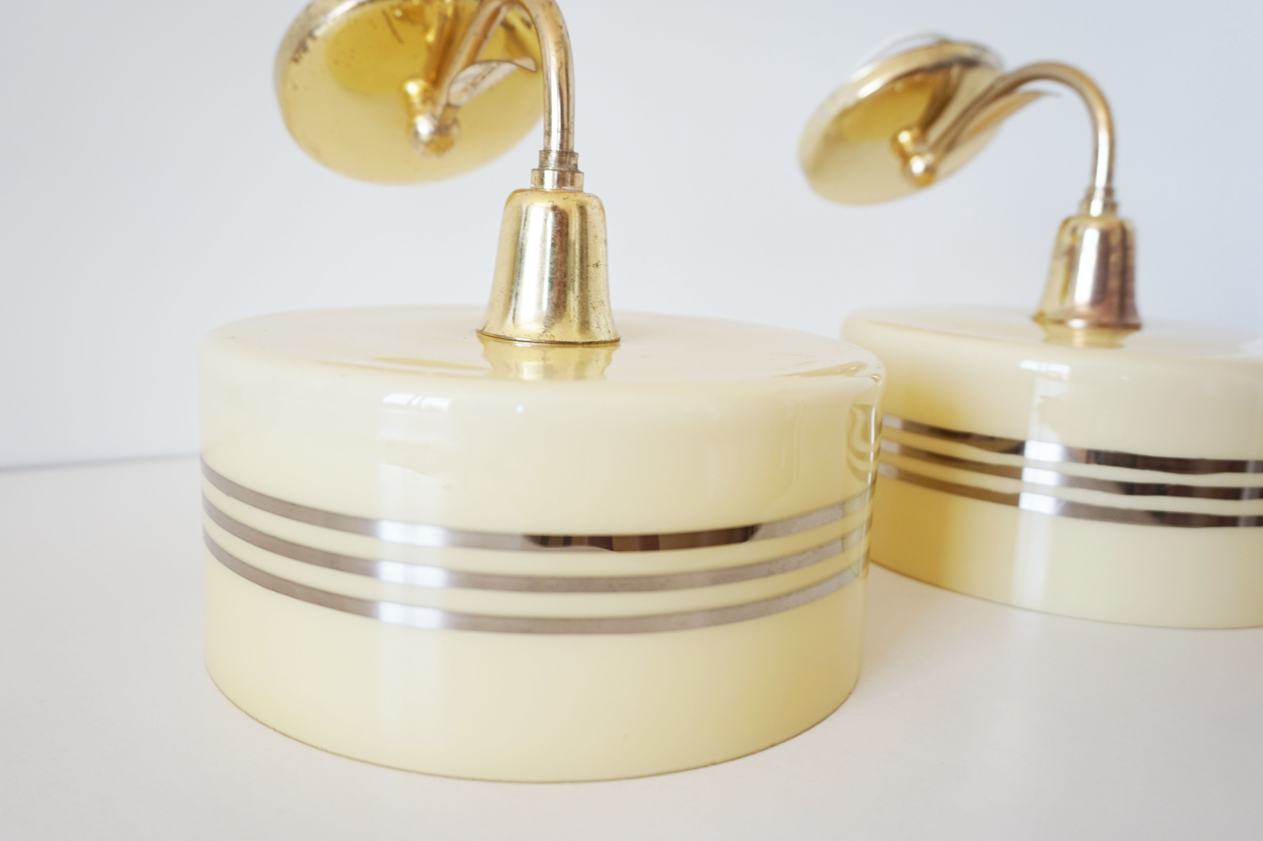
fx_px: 1052
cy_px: 420
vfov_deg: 43.6
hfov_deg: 62.0
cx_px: 632
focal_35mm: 30
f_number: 4
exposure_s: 1/60
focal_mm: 20
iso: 160
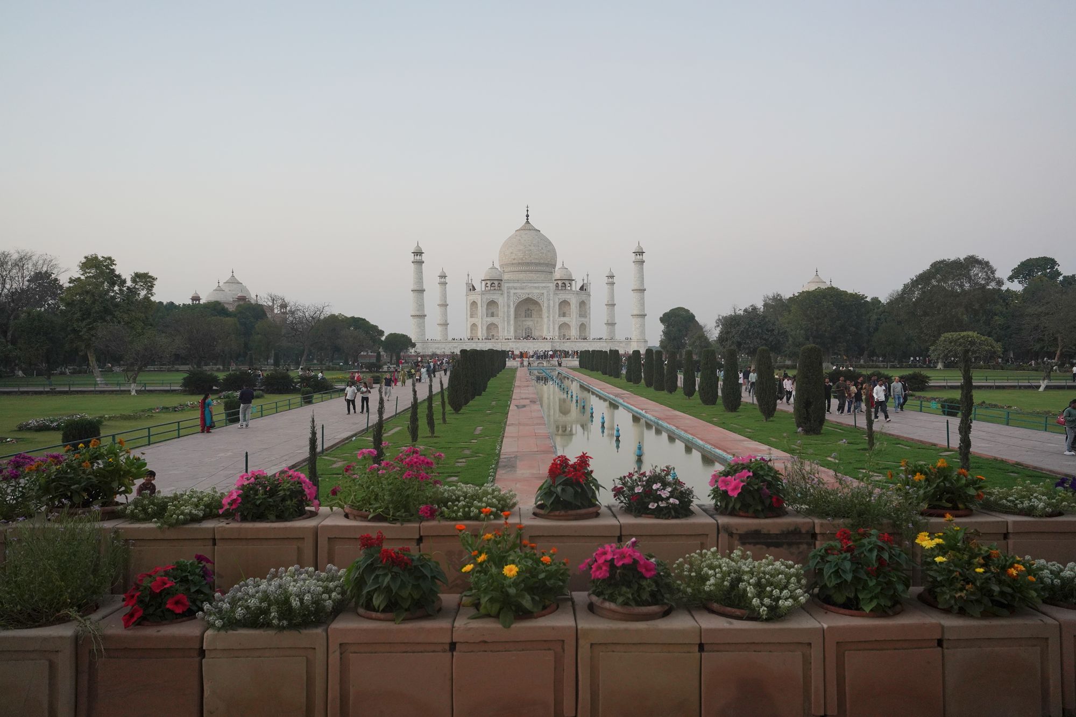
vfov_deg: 53.1
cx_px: 538
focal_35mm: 24
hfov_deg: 73.7
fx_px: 717
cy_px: 358
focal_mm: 24
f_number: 5
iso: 800
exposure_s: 1/100
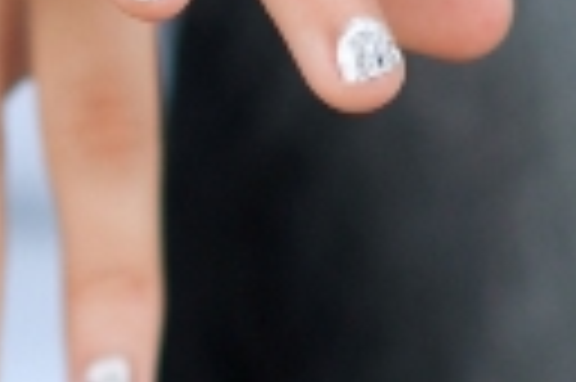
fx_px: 9722
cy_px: -112
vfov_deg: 2.3
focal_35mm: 608
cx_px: 112
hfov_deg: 3.4
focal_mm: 85
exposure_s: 1/800
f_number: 2.8
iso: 200
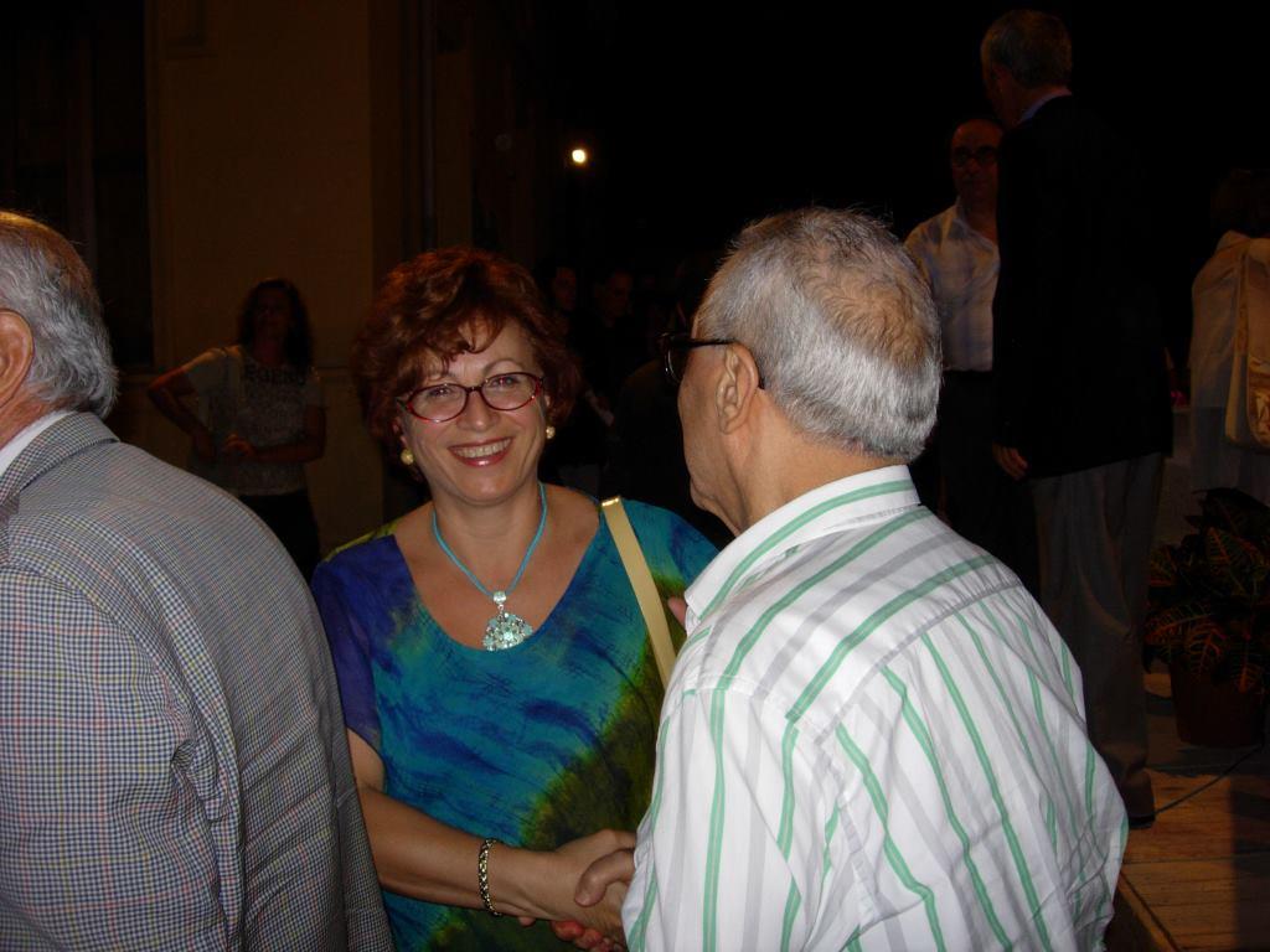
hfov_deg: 49.0
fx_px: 1394
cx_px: 635
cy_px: 476
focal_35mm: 38
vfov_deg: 37.7
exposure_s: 1/64
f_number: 2.8
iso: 79
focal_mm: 7.8
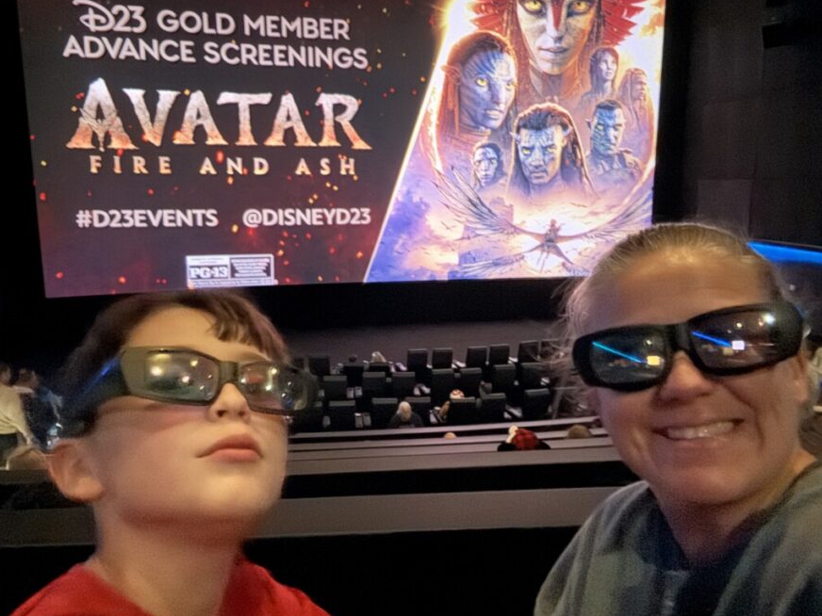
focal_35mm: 27
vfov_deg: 51.3
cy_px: 296
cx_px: 370
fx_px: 641
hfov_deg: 65.2
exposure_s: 1/15
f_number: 1.9
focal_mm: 2.69
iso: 3200
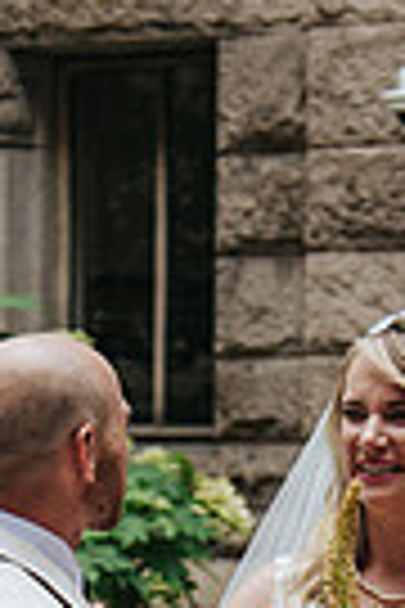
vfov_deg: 7.9
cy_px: 748
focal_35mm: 259
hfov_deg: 5.3
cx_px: 216
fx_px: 4370
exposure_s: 1/500
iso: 320
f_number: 4
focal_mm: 52
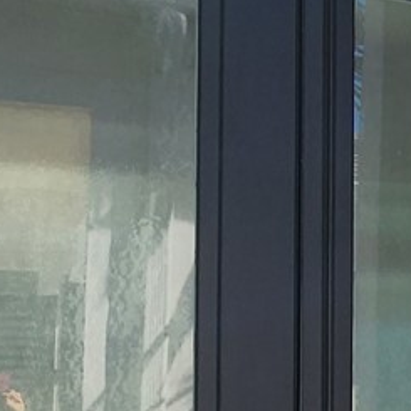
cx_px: 996
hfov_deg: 14.5
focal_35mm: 75
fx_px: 1007
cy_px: 334
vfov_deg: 22.7
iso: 50
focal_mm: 2.2
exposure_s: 1/1372
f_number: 2.2
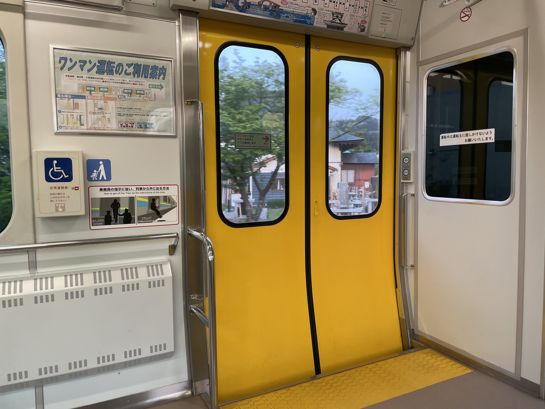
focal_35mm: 26
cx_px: 272
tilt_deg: -1.9
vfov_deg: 53.1
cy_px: 204
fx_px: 409
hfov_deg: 67.3
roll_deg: -0.3
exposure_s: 1/120
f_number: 1.6
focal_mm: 4.2
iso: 100
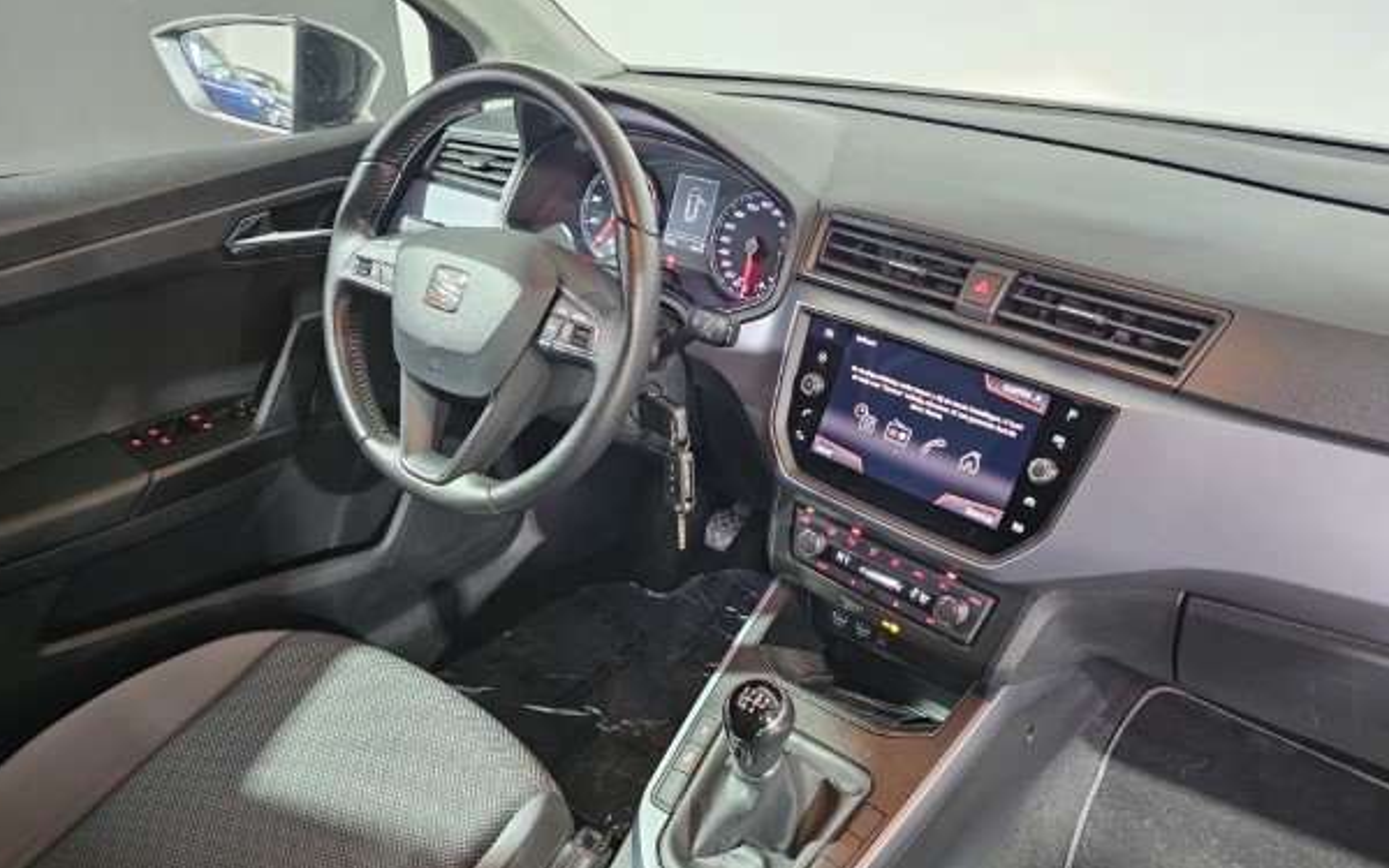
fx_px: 984
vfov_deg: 47.4
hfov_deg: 70.4
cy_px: 514
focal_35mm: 26
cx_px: 704
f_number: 1.7
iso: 640
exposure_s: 1/33
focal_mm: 6.3
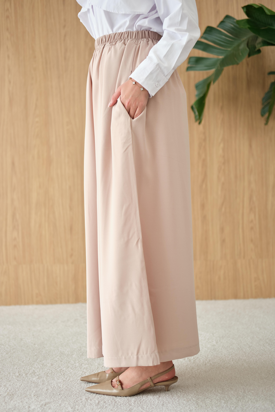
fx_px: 607
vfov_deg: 37.5
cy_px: 206
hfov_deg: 25.5
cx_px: 138
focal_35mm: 53
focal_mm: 35
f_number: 2.2
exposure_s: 1/400
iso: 320
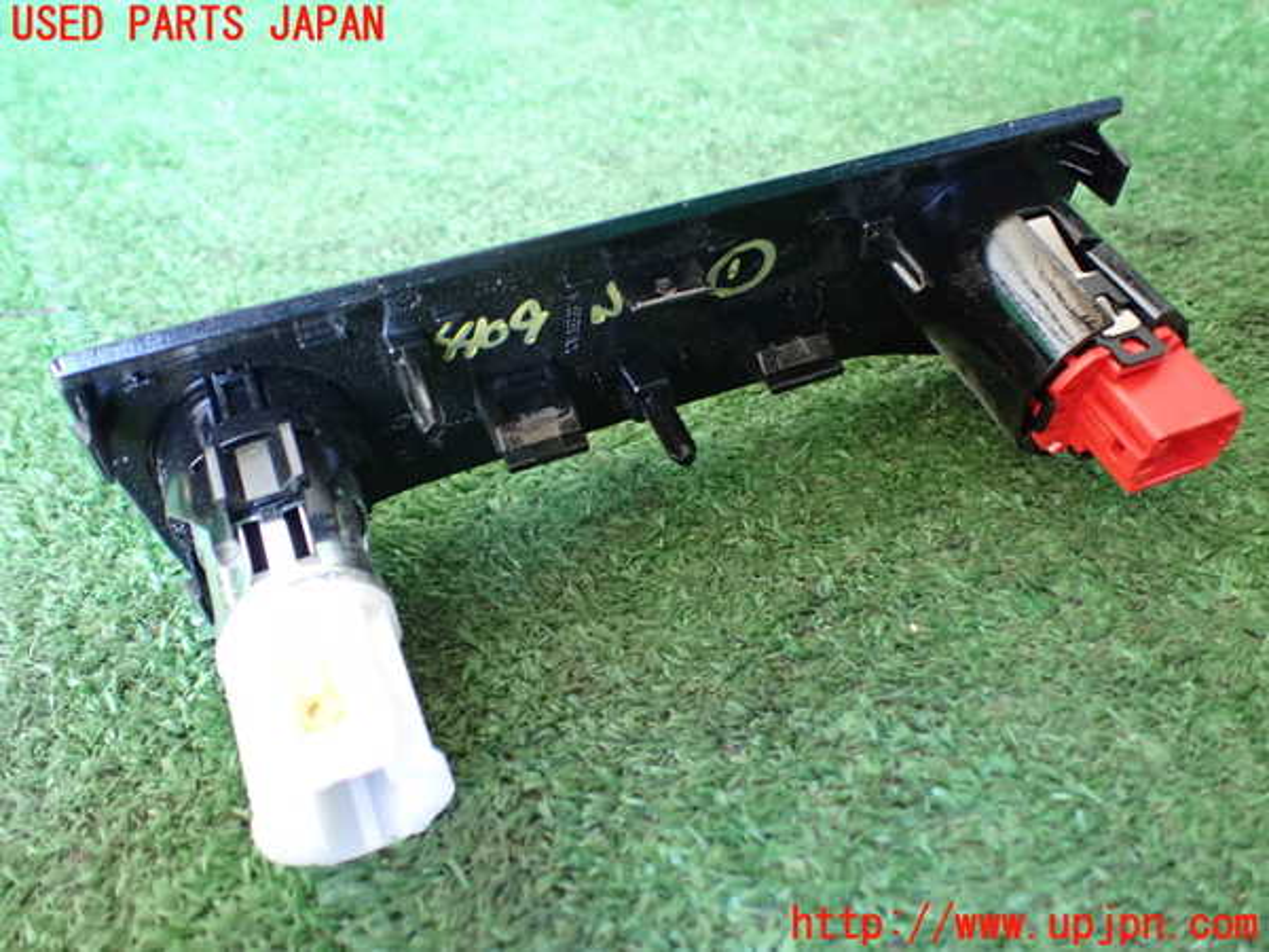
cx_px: 634
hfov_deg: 60.0
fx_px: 1100
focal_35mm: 30
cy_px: 476
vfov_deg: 46.8
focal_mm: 5.4
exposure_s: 1/30
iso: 800
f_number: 2.3
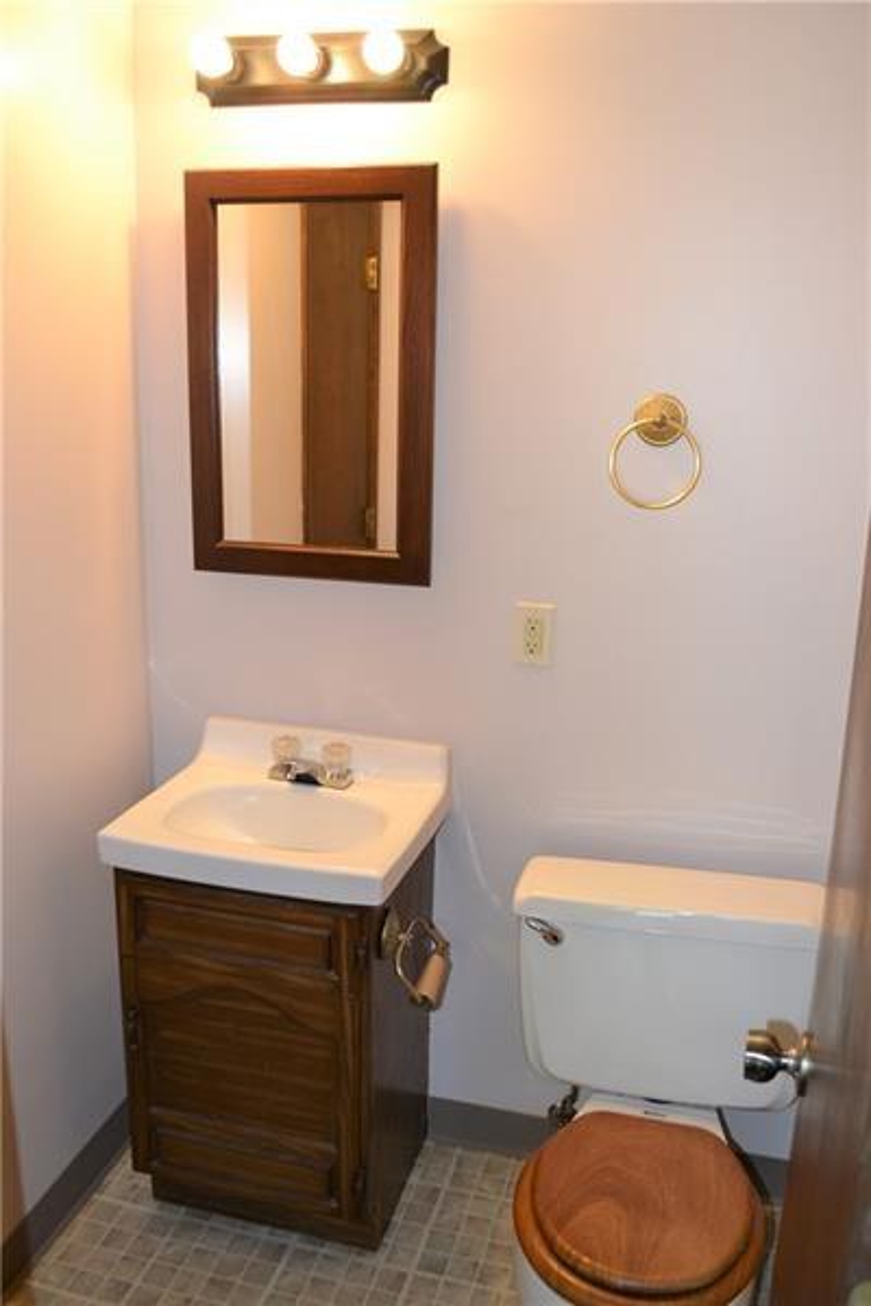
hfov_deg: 47.9
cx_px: 436
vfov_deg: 67.4
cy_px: 653
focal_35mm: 27
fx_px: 980
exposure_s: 1/80
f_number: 4
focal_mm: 18
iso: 400
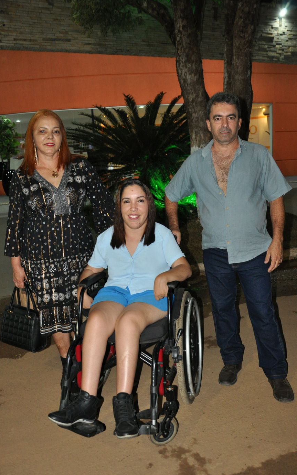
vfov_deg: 58.9
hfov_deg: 38.8
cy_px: 238
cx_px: 140
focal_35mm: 33
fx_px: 421
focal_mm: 21
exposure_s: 1/60
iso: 800
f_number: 4
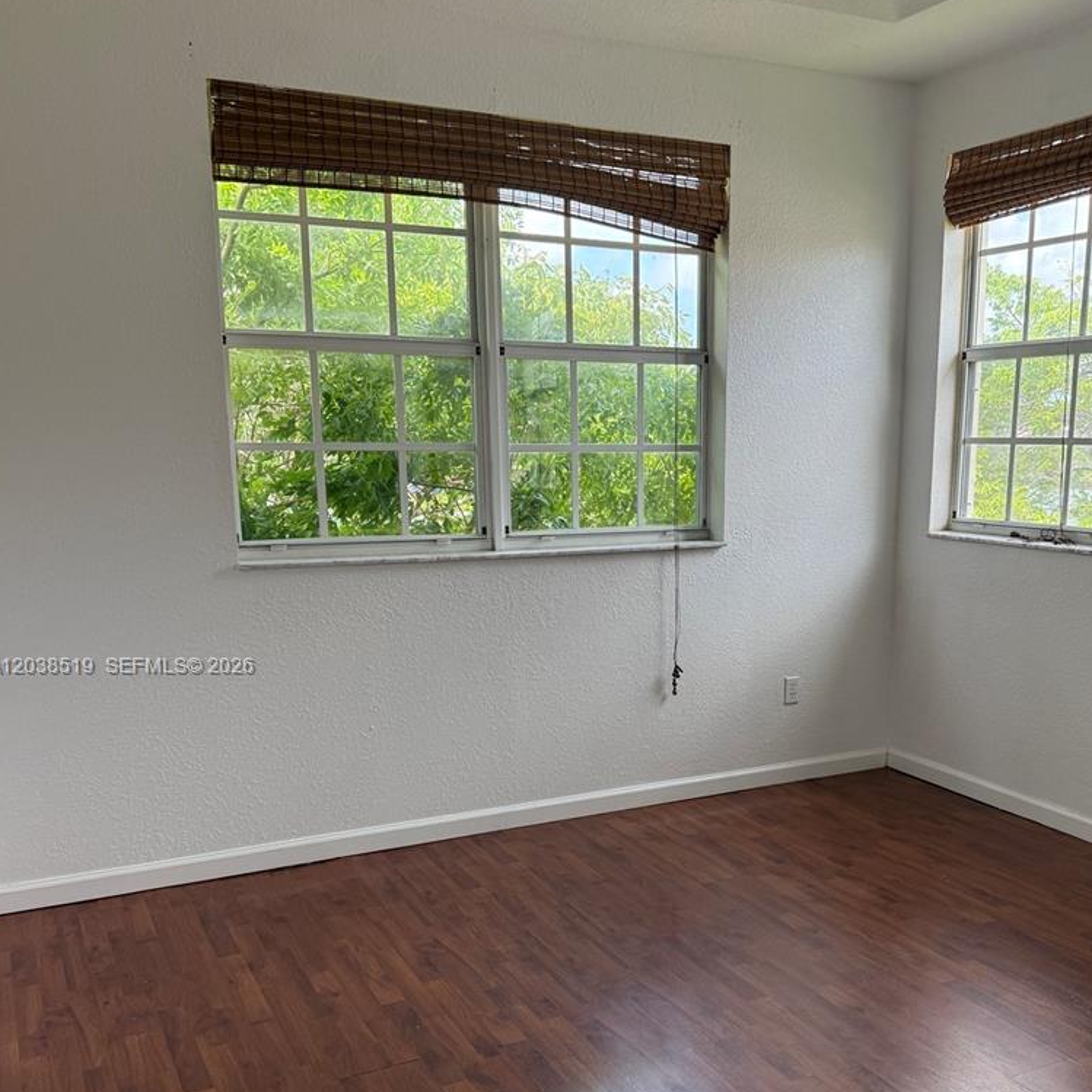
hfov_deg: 48.2
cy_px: 668
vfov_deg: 48.1
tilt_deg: -8.1
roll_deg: +0.7
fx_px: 1213
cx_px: 640
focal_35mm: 34
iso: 100
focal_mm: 6.76
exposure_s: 1/330
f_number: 1.78
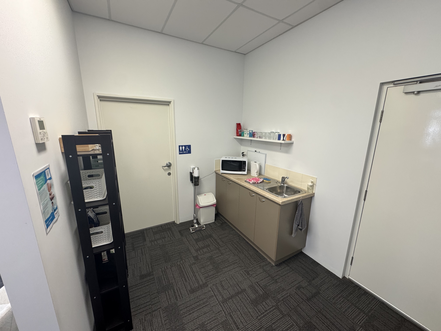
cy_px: 166
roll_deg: -0.5
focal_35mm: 14
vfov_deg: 85.7
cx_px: 220
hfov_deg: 102.1
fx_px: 178
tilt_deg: -12.3
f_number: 2.2
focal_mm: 2.22
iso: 200
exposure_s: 1/50
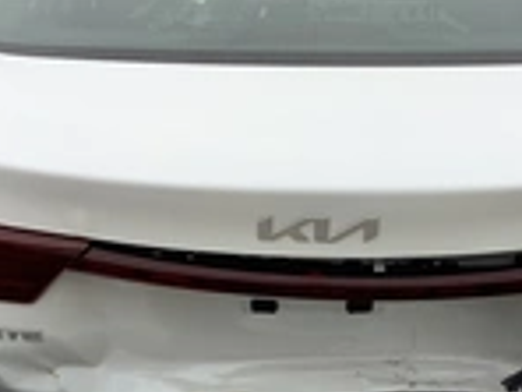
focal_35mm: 84
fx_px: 1267
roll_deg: +0.5
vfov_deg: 17.4
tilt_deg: -20.6
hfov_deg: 23.2
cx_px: 332
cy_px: 328
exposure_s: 1/312
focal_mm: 3.3
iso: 25
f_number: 2.4
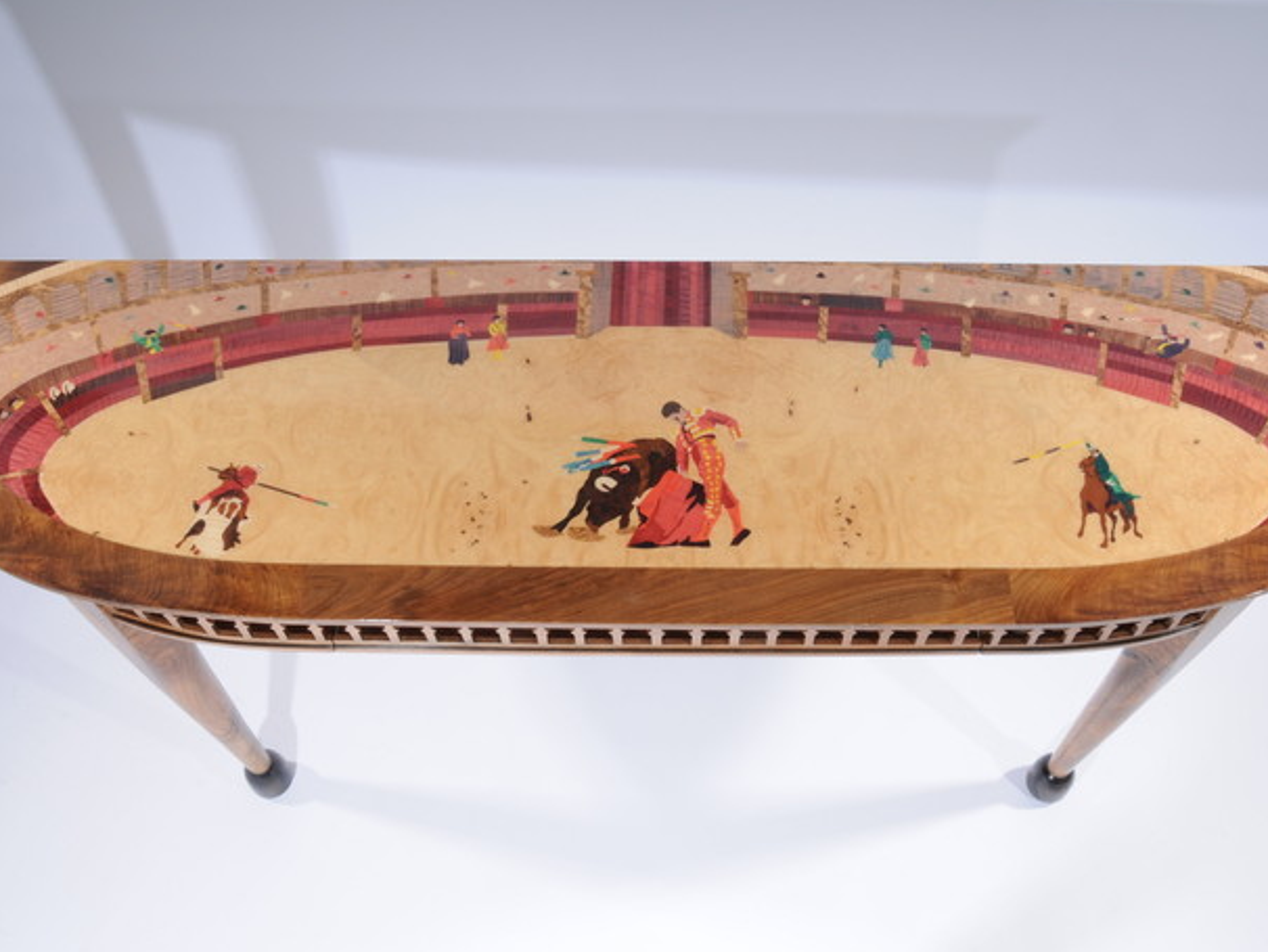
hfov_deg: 48.9
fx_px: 1393
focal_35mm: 38
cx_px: 682
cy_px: 461
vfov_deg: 37.7
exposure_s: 1/320
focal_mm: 20
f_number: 20
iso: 200
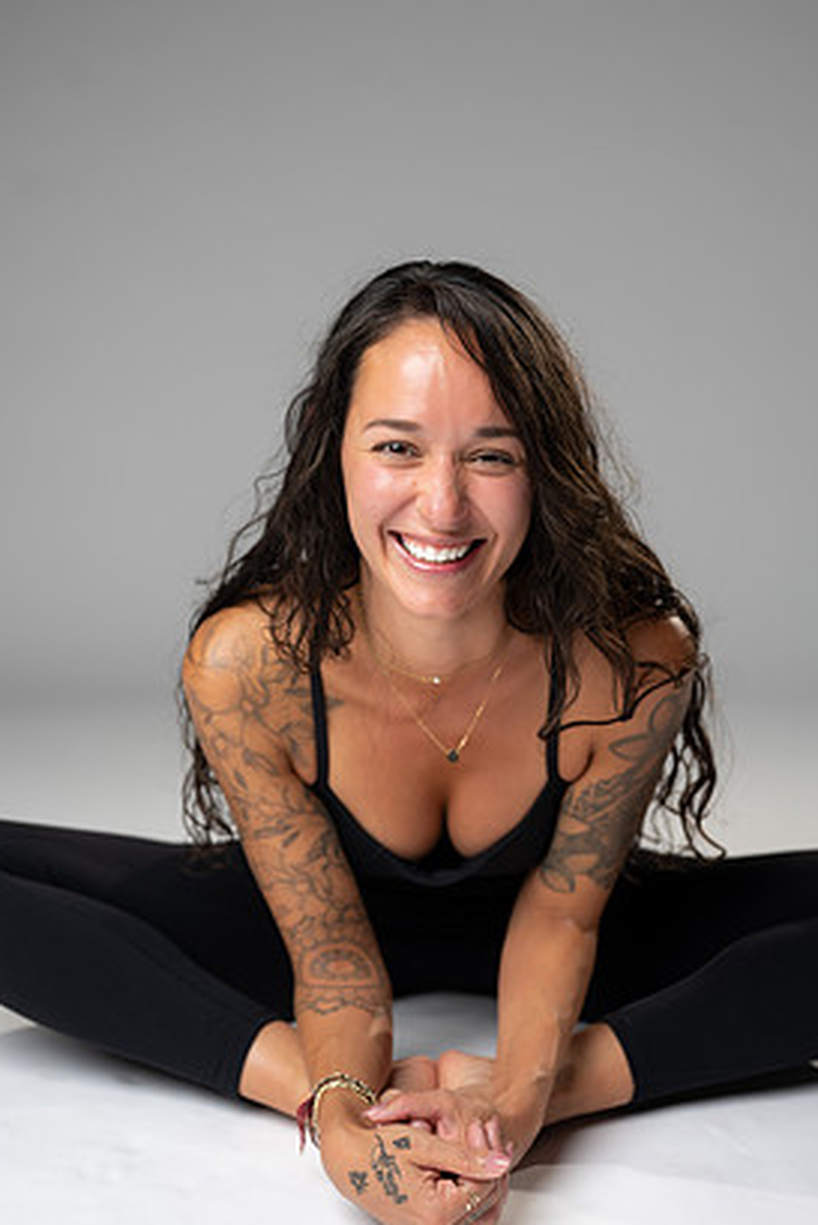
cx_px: 410
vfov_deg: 36.2
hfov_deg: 24.6
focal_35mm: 55
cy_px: 608
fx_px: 1873
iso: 200
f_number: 3.2
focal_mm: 50
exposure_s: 1/160
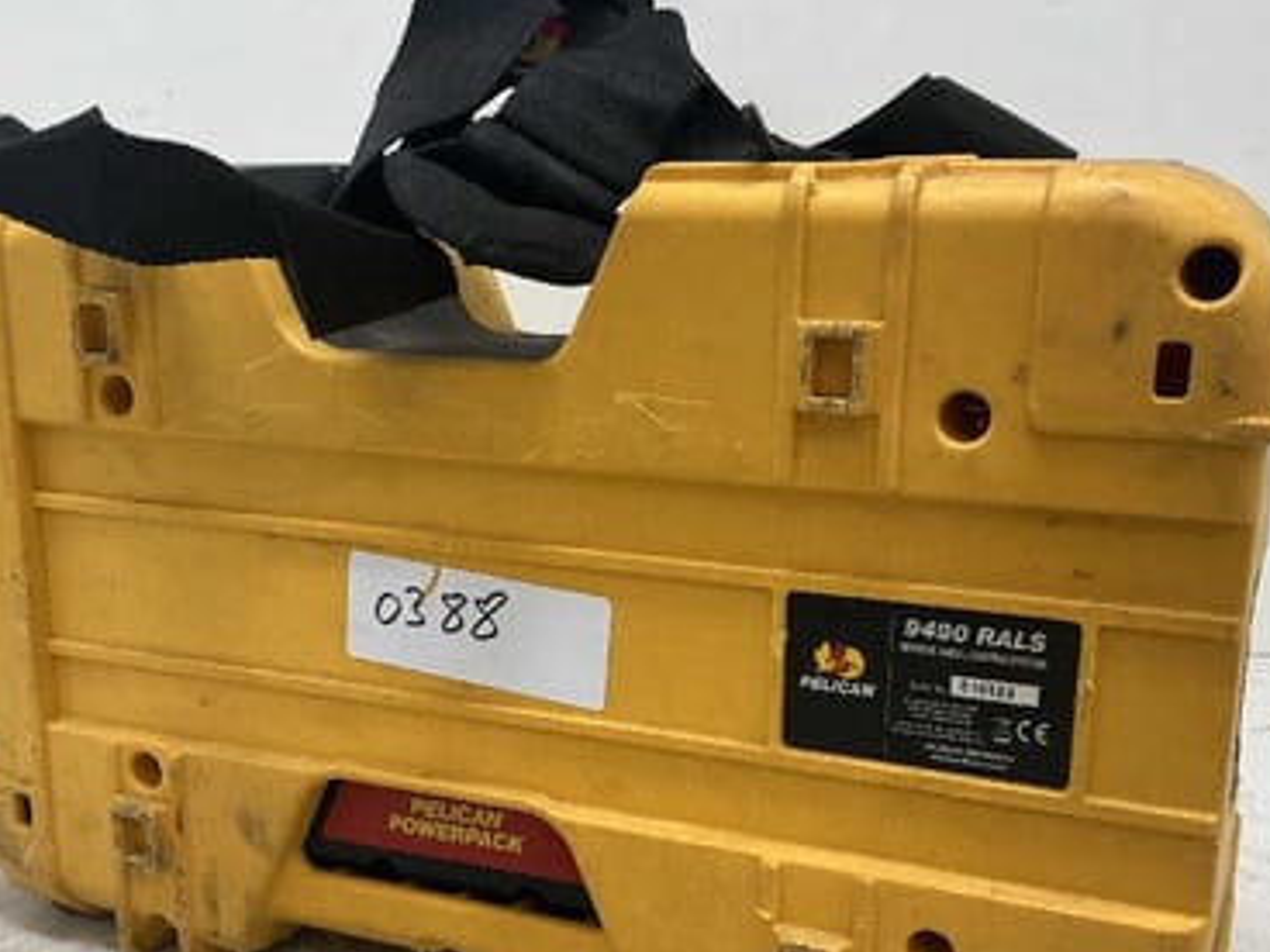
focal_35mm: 38
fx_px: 1394
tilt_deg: -14.0
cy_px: 609
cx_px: 666
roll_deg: +0.0
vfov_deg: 37.4
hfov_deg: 49.0
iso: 40
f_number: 1.8
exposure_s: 1/50
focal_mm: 3
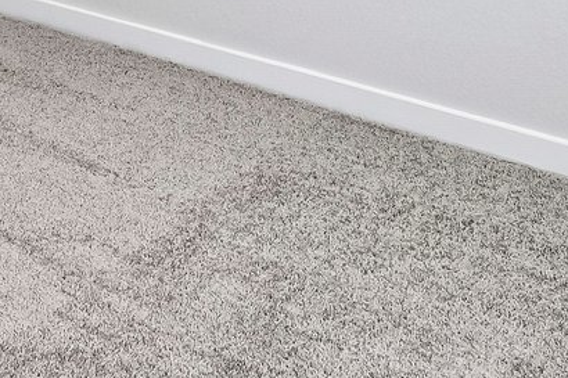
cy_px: -352
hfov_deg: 27.0
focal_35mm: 70
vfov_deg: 15.8
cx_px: -22
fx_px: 1104
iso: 200
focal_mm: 14
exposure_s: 1/15
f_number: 8
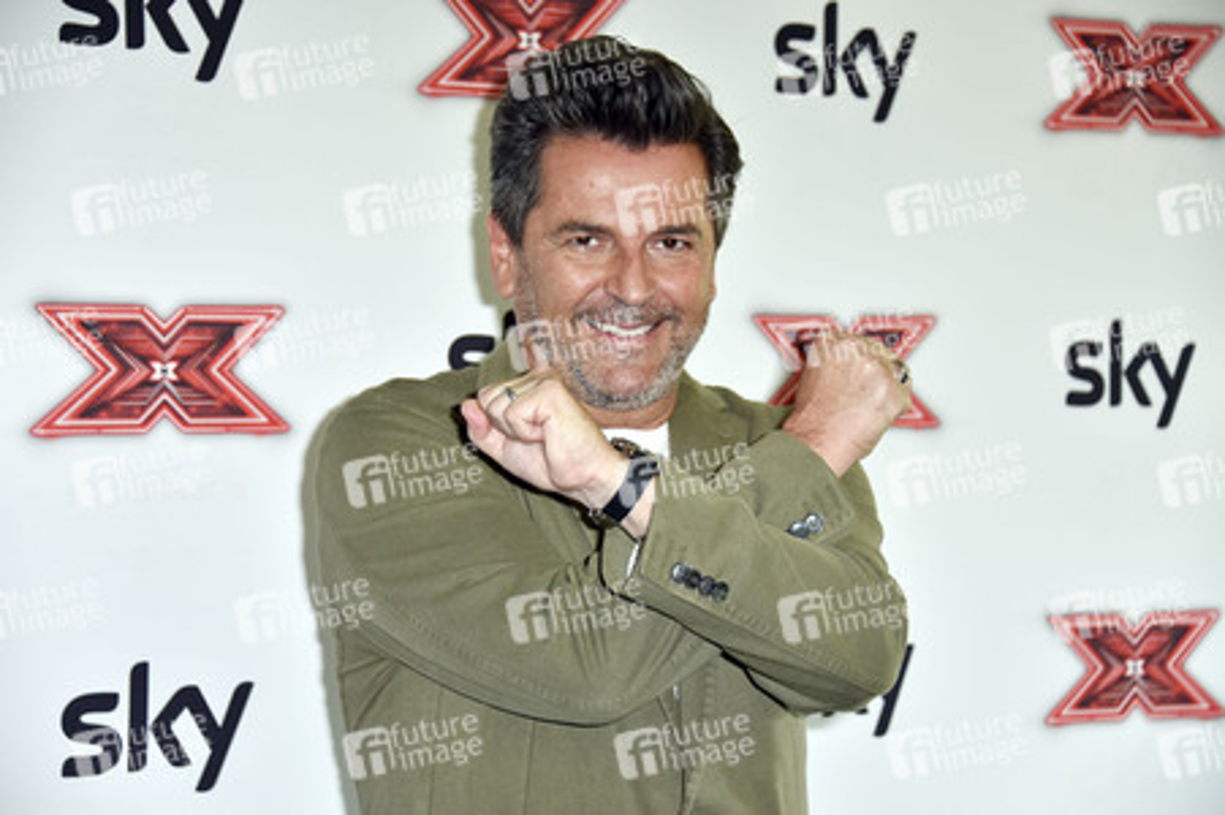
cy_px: 408
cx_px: 612
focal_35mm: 112
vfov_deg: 12.2
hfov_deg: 18.3
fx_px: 3808
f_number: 5.6
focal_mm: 112
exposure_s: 1/160
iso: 640
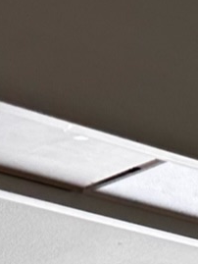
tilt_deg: +26.4
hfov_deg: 6.6
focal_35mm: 183
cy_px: 51
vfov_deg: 10.8
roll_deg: +3.0
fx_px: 1395
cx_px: 771
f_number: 1.78
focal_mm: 6.86
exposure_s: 1/122
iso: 100
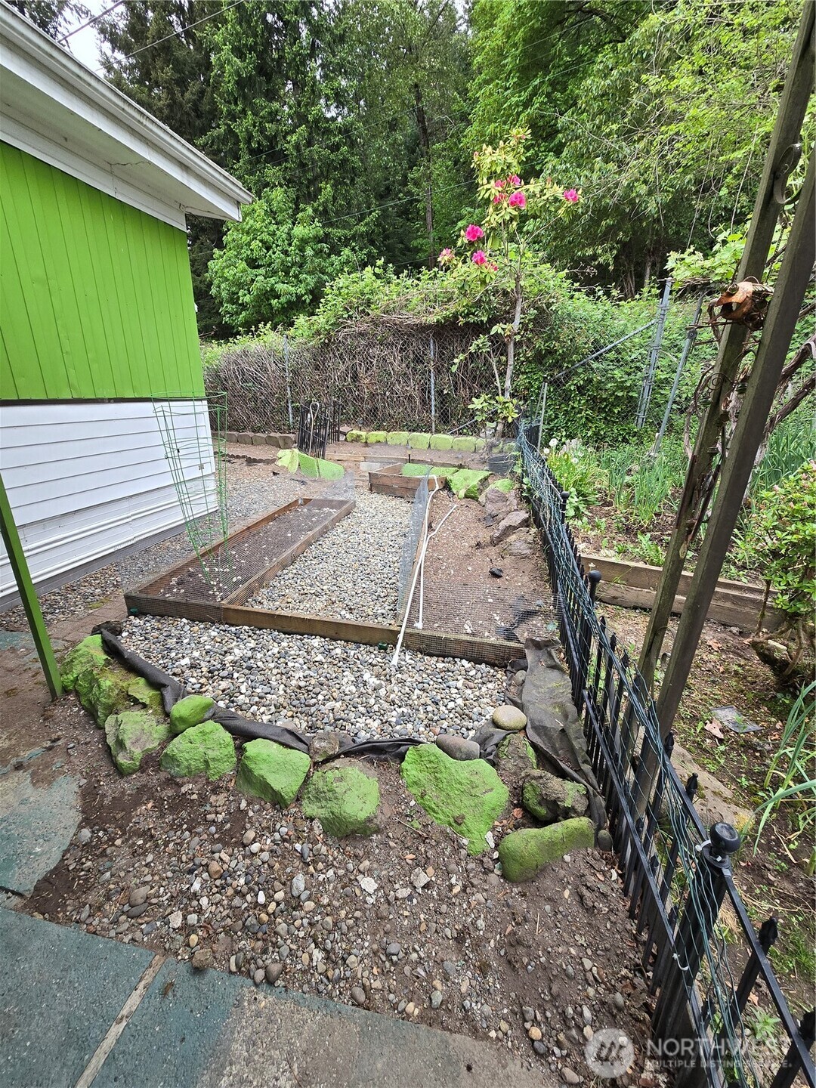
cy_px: 544
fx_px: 409
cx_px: 408
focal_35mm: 13
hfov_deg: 89.9
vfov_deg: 106.2
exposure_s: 1/120
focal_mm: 2.2
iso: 100
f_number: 2.2
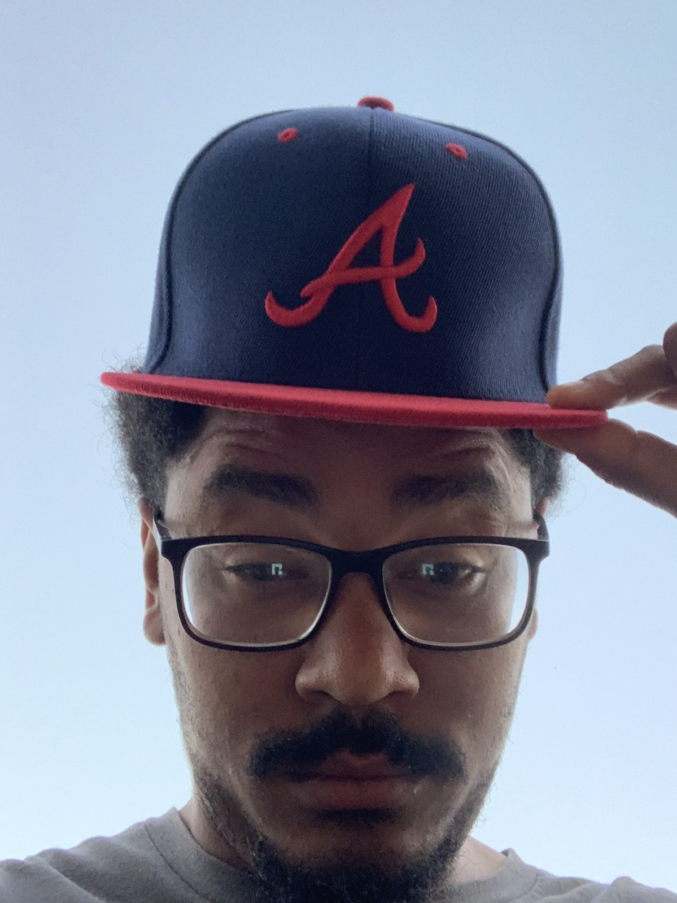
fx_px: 1069
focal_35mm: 41
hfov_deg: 35.1
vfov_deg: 45.7
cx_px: 355
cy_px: 424
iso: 250
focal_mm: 2.87
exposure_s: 1/40
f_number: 2.2
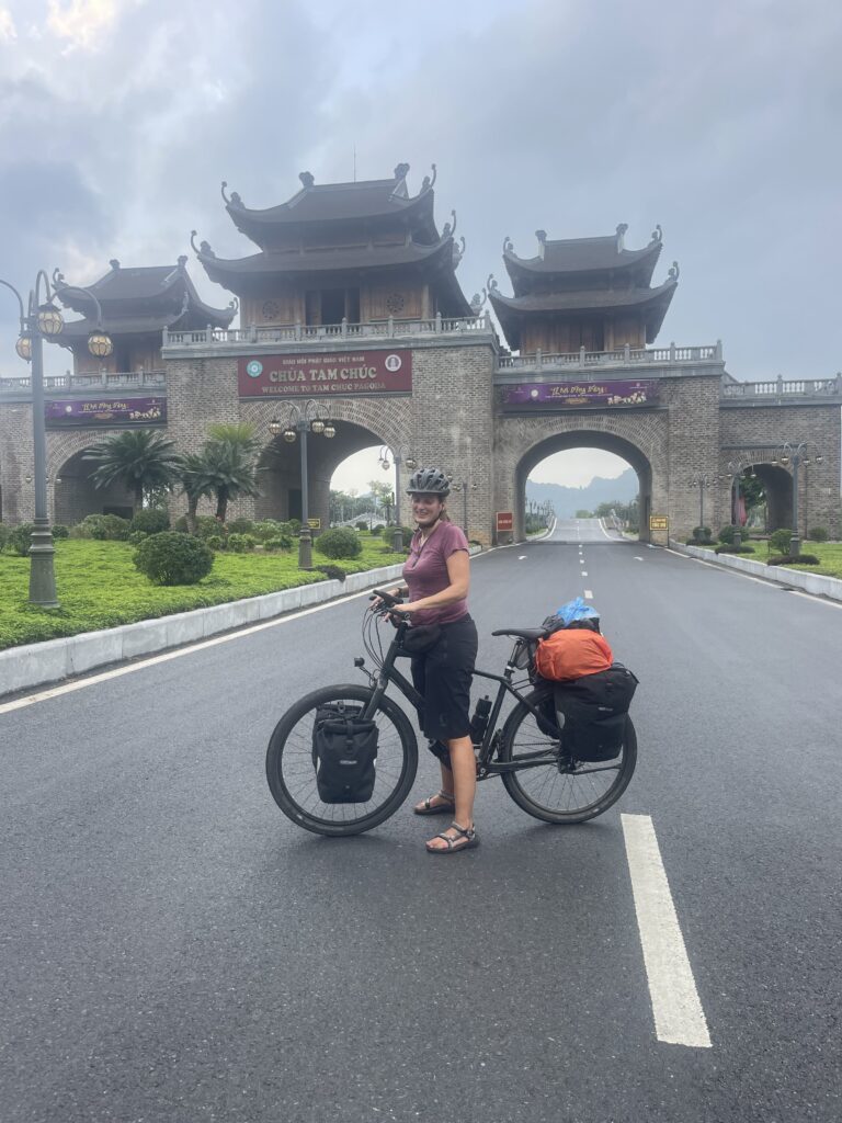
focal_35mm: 26
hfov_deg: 53.1
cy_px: 562
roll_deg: +0.0
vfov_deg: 67.3
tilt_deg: -1.7
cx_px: 421
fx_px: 843
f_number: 1.6
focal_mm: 4.2
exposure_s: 1/356
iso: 32
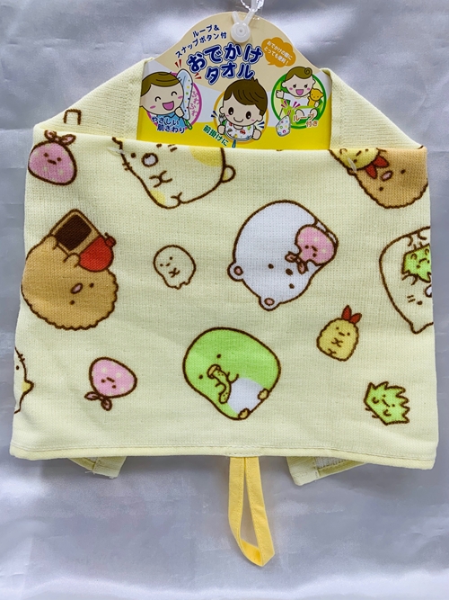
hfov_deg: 53.0
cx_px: 224
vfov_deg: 67.3
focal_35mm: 26
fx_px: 450
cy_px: 300
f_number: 1.8
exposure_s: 1/120
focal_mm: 4.25
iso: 40
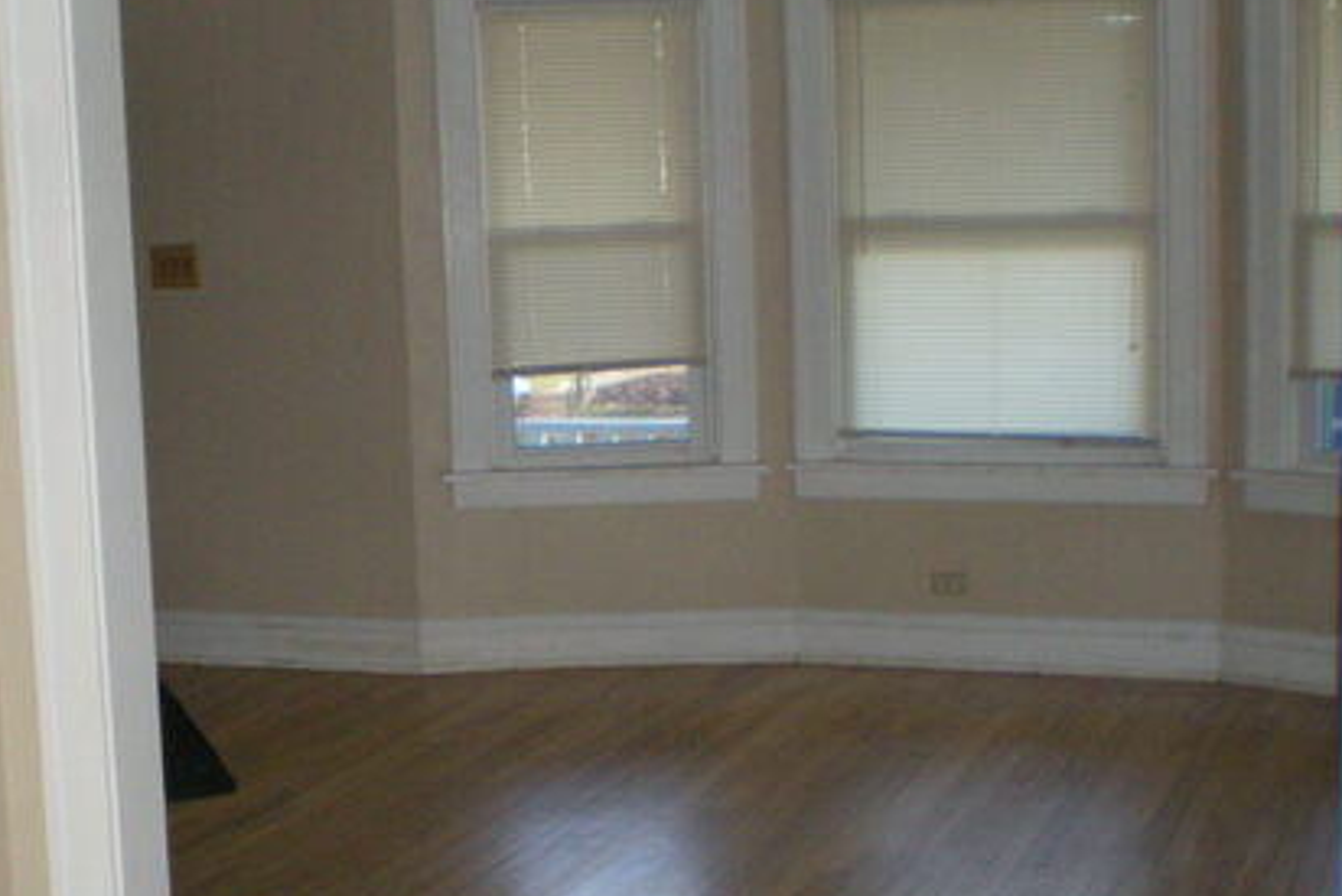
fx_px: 2386
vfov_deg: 21.2
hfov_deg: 31.3
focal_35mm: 64
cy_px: 554
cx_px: 536
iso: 335
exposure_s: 1/60
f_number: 3.1
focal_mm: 6.3
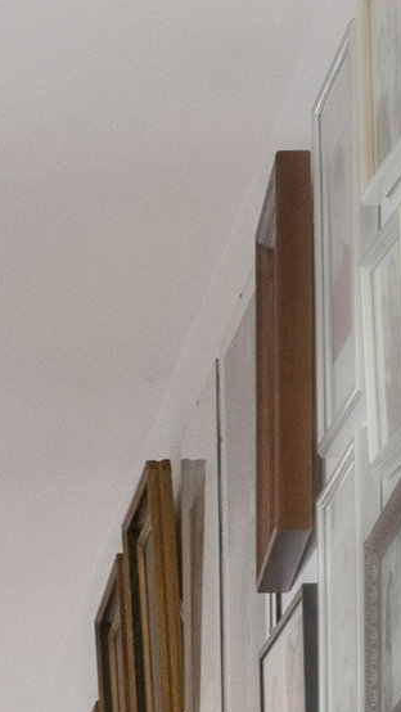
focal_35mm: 264
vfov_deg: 7.6
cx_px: -365
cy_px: 1740
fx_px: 4983
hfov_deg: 4.6
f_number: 8
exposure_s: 1
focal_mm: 31
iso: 250
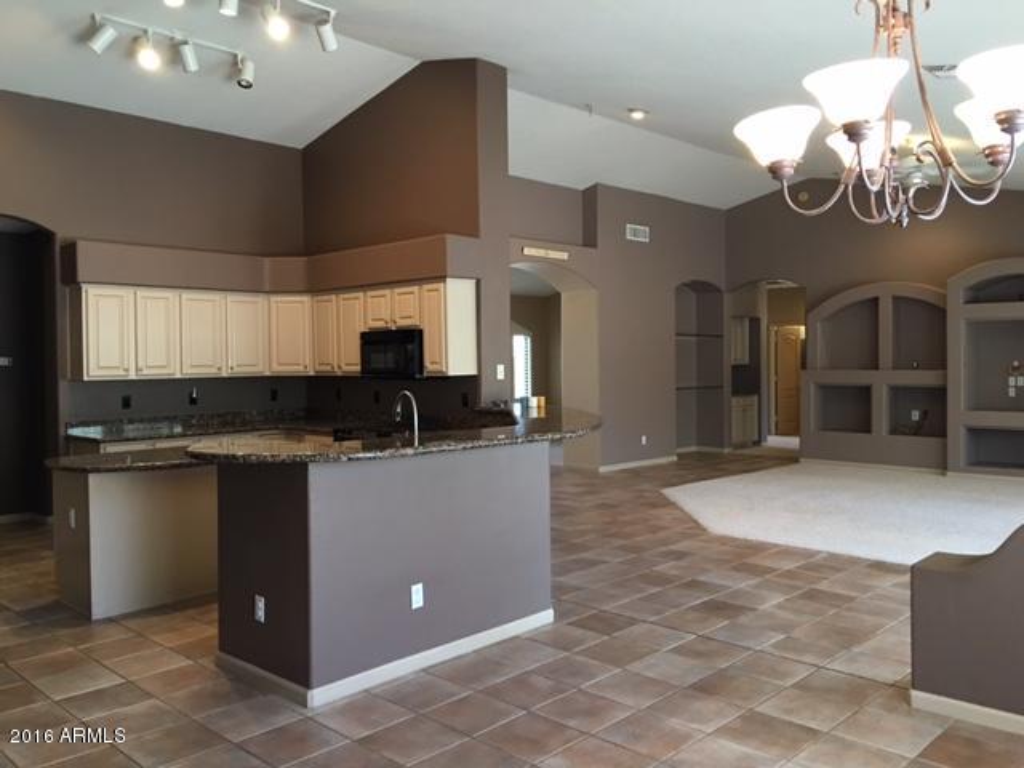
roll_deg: +0.3
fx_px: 858
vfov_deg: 48.2
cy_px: 384
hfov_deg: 61.7
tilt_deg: -1.4
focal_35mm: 29
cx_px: 512
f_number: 2.2
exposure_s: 1/15
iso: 64
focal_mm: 4.15
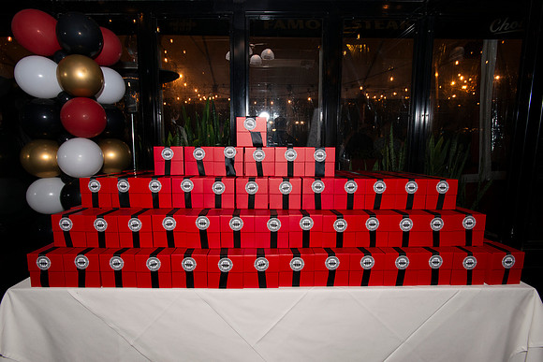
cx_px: 264
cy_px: 186
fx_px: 297
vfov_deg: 62.8
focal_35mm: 20
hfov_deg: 84.9
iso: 1000
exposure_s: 1/125
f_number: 8
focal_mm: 19
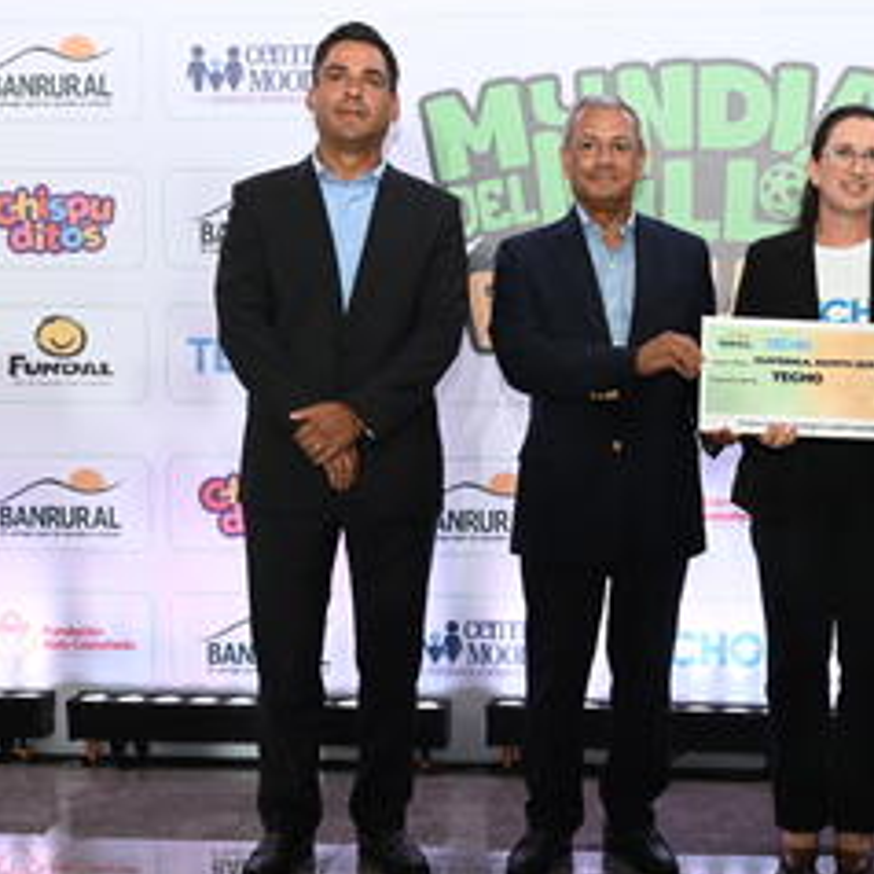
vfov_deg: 30.0
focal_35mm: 57
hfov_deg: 29.7
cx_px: 621
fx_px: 1628
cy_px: 527
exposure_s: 1/100
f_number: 5.6
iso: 560
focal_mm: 32
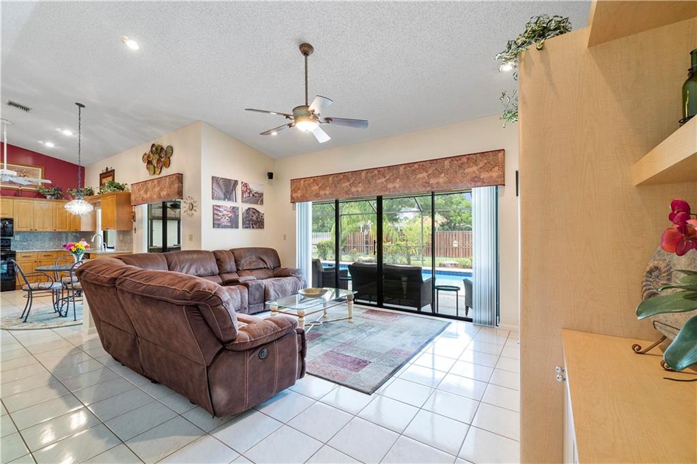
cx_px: 348
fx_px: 290
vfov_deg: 77.2
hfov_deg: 100.4
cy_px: 232
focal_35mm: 15
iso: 160
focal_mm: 10
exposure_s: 1/1.67
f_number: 11
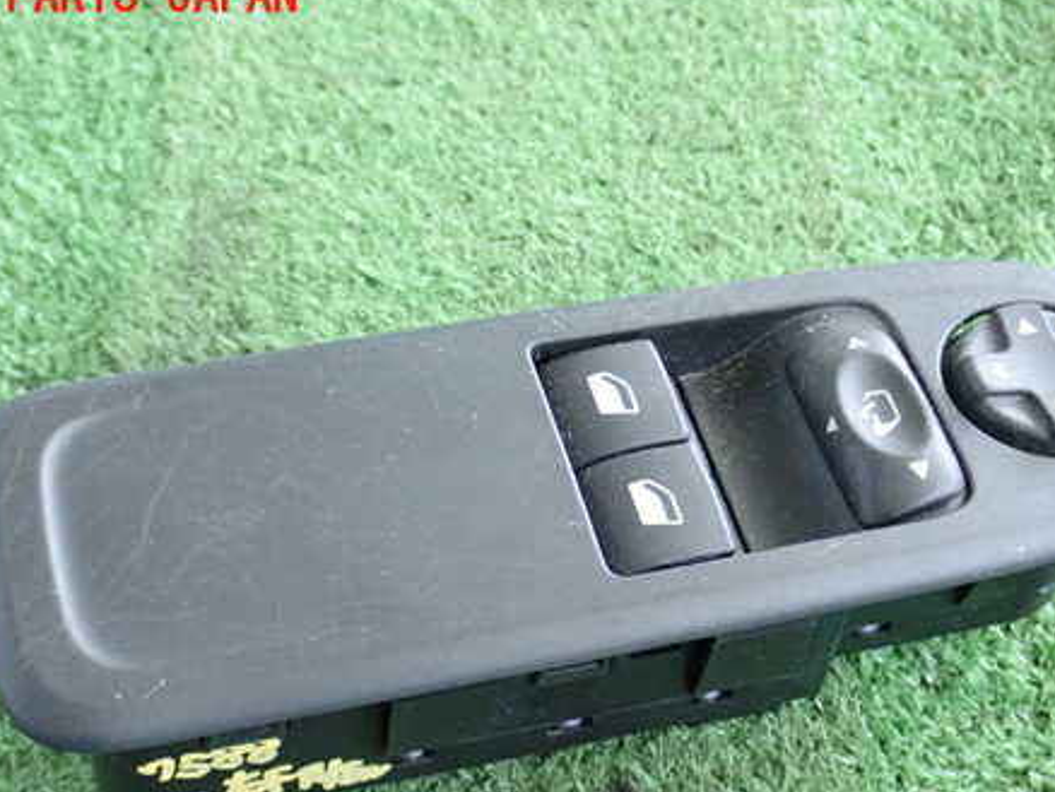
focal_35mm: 63
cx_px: 583
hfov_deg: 30.7
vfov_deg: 23.2
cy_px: 508
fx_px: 1921
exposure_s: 1/40
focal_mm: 8.41
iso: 800
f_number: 4.5
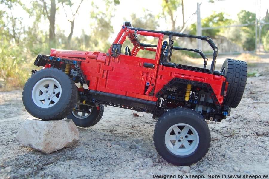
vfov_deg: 43.6
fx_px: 224
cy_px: 90
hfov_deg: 61.9
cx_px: 134
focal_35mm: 30
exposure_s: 1/100
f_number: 4.5
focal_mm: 20
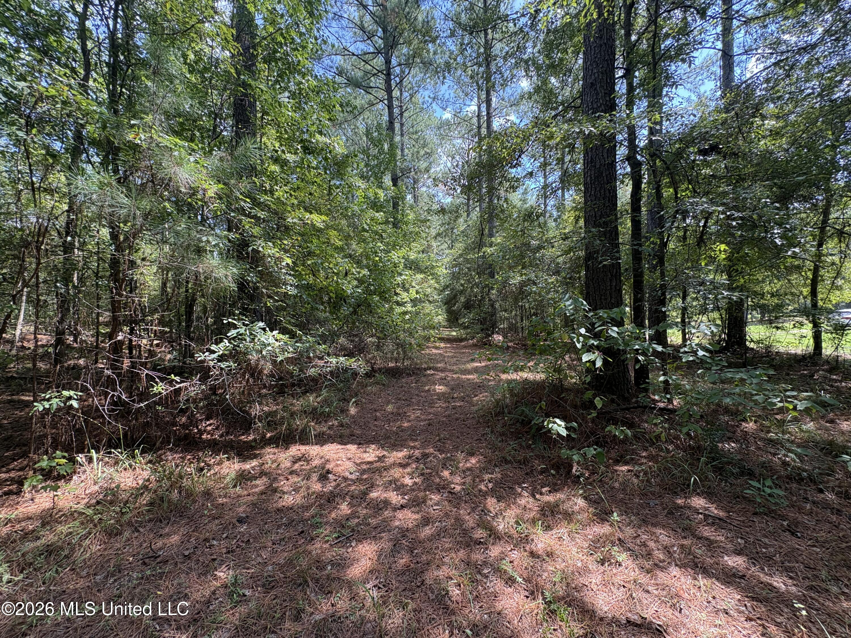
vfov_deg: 85.7
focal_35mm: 14
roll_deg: +1.9
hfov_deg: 102.1
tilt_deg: +3.4
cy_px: 319
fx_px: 344
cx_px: 426
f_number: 2.2
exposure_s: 1/143
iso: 50
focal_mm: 2.22
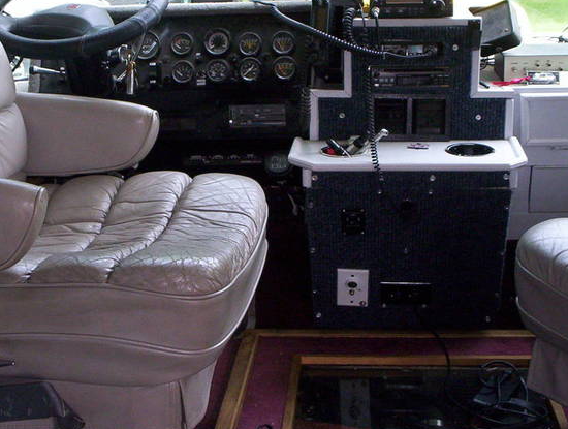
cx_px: 252
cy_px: 161
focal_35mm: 56
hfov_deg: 34.2
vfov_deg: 26.1
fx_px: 921
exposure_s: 1/60
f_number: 4.5
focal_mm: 4.99
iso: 140
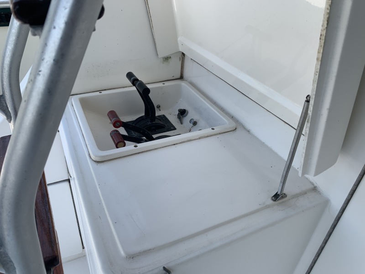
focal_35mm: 26
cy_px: 137
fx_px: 274
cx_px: 182
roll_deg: -2.5
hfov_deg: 67.3
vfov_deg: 53.1
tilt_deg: -33.1
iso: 25
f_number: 1.8
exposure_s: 1/871
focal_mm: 4.25
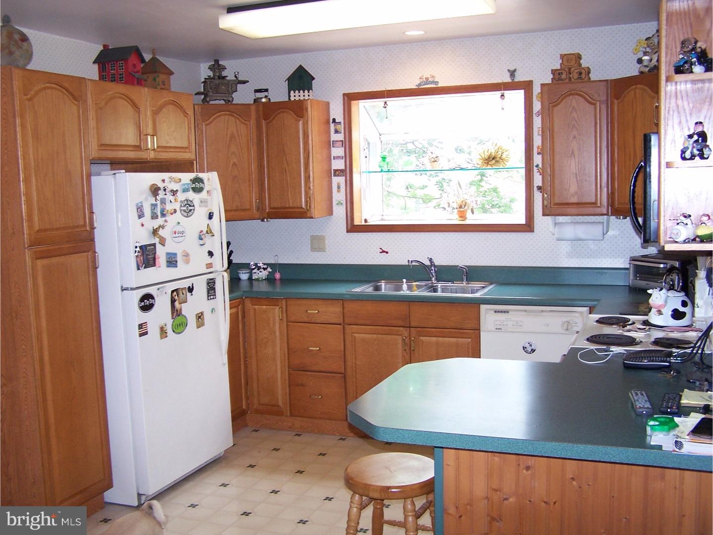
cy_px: 268
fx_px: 783
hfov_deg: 49.0
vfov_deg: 37.7
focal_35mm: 38
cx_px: 356
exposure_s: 1/60
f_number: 2.8
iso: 140
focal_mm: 6.3
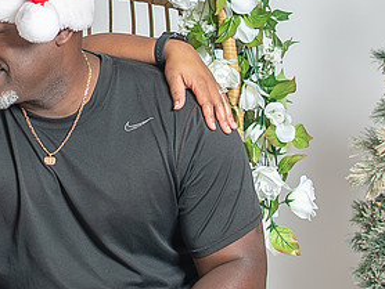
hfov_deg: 12.0
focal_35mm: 163
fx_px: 1814
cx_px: 23
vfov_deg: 9.1
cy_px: -12
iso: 100
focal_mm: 35
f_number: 3.2
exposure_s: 1/250
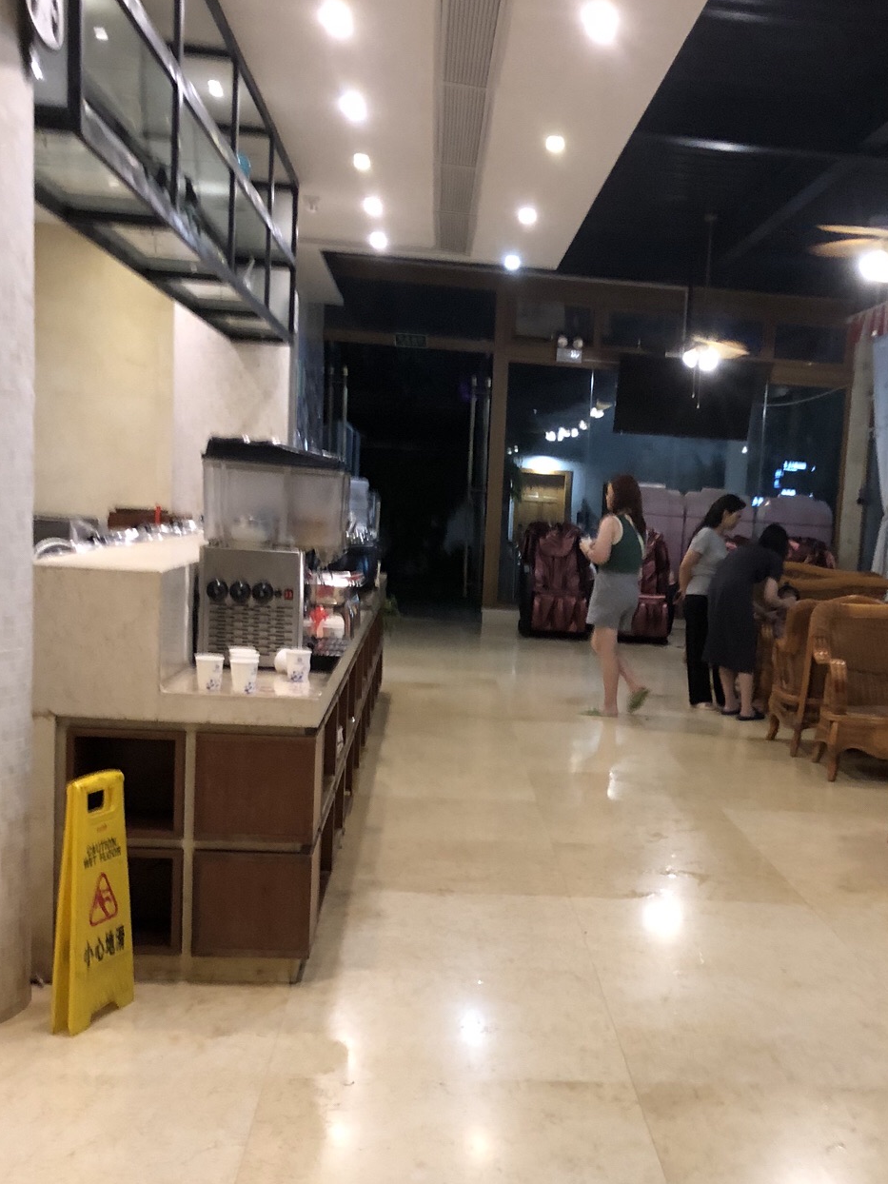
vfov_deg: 41.7
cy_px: 751
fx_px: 1539
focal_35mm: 45
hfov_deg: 31.8
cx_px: 632
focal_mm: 4
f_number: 1.8
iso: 200
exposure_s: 1/50
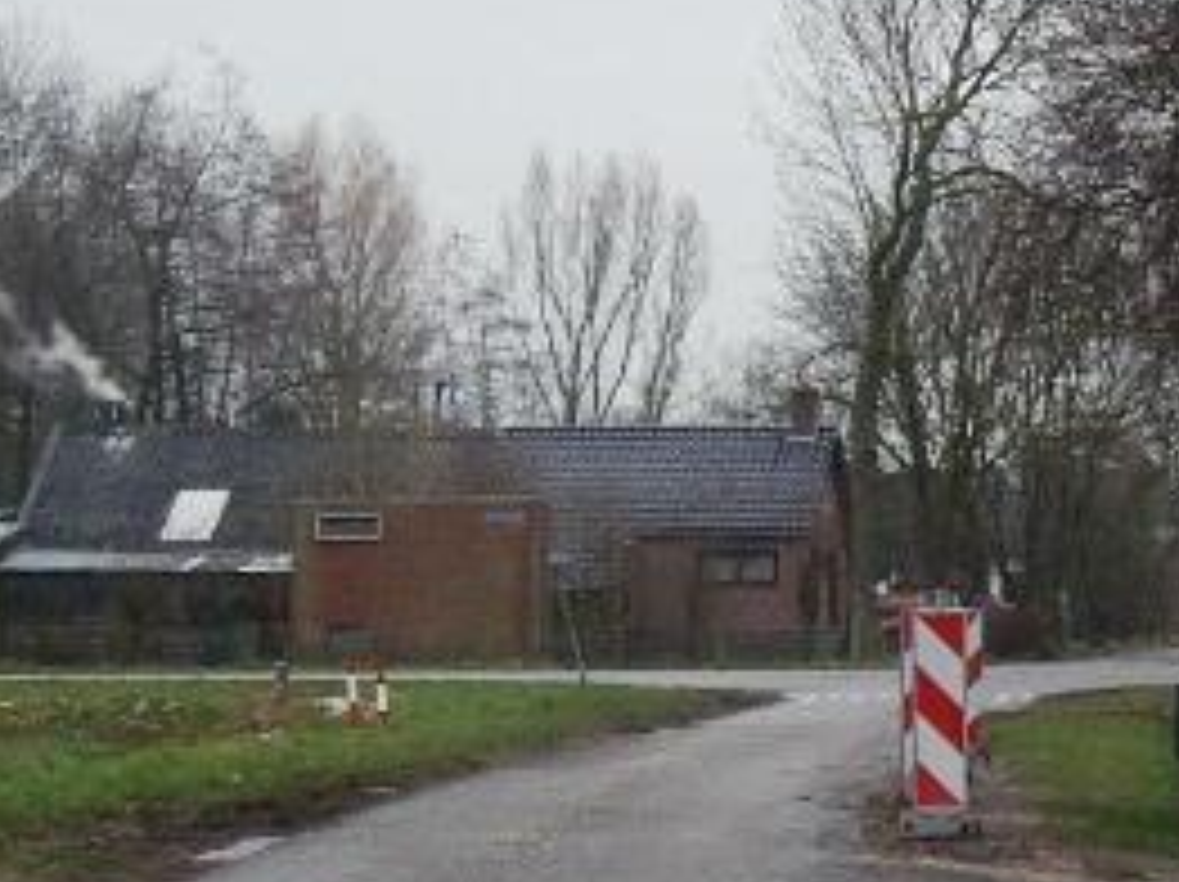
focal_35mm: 93
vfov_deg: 15.8
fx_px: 3165
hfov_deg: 19.8
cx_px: 1422
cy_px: 292
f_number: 2.8
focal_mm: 7.9
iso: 100
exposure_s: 1/125
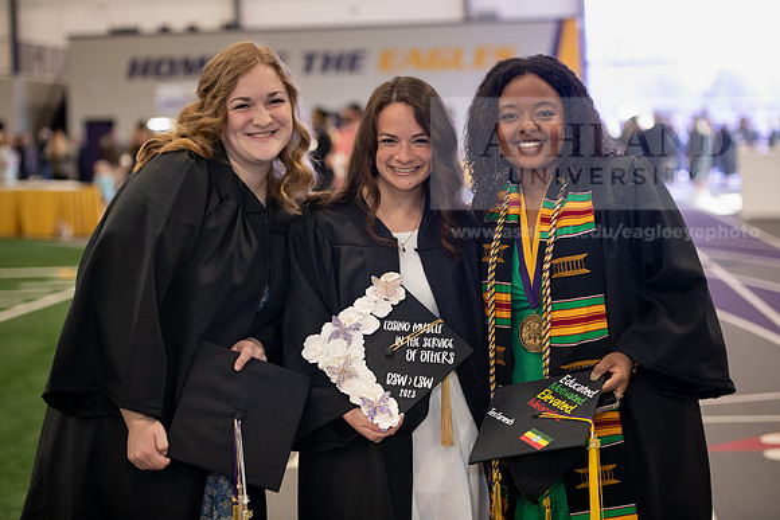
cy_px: 260
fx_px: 1777
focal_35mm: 82
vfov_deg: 16.7
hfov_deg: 24.8
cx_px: 390
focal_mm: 82
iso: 2000
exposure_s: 1/200
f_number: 3.2
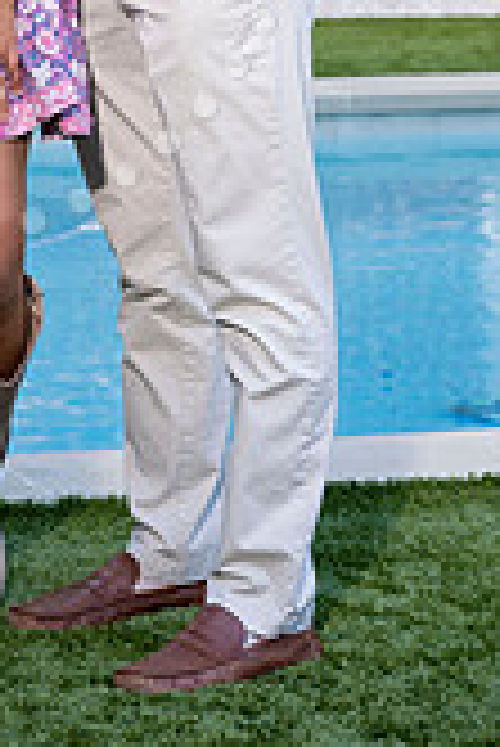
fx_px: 3887
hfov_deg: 7.3
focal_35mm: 187
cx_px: -104
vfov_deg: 10.8
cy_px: -171
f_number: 4.5
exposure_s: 1/200
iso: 400
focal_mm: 69
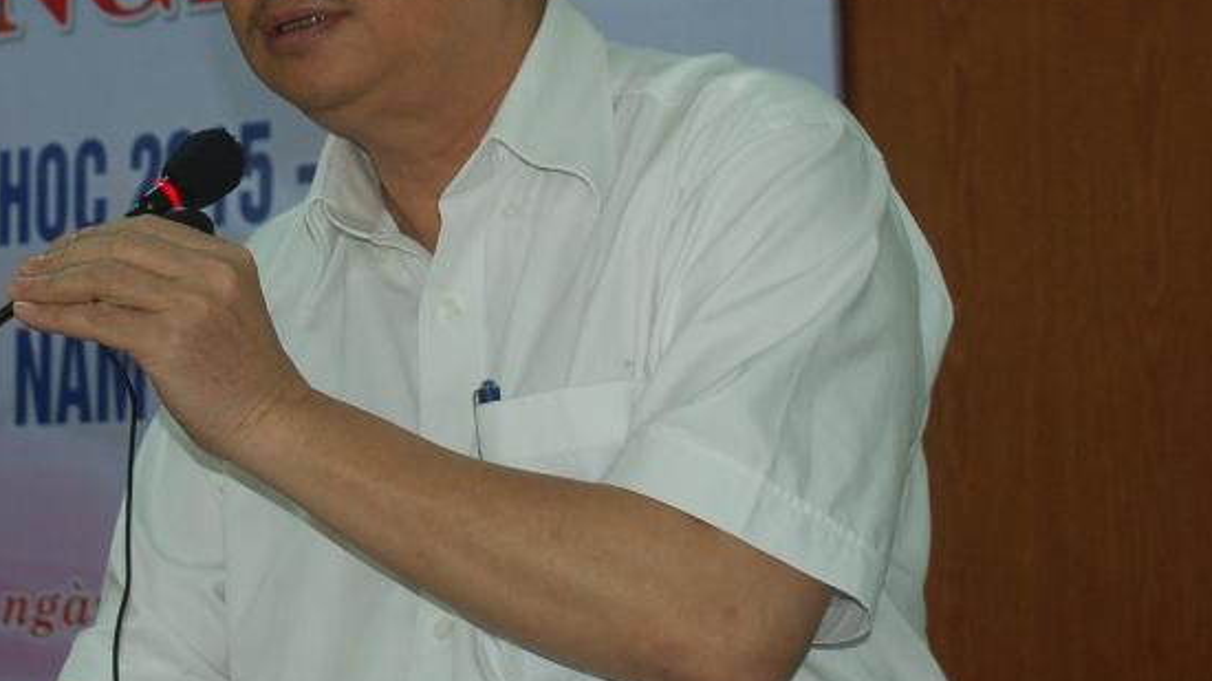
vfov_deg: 12.1
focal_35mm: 99
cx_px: 208
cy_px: 73
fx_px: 3181
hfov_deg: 21.3
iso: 400
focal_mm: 30
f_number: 4.8
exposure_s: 1/60
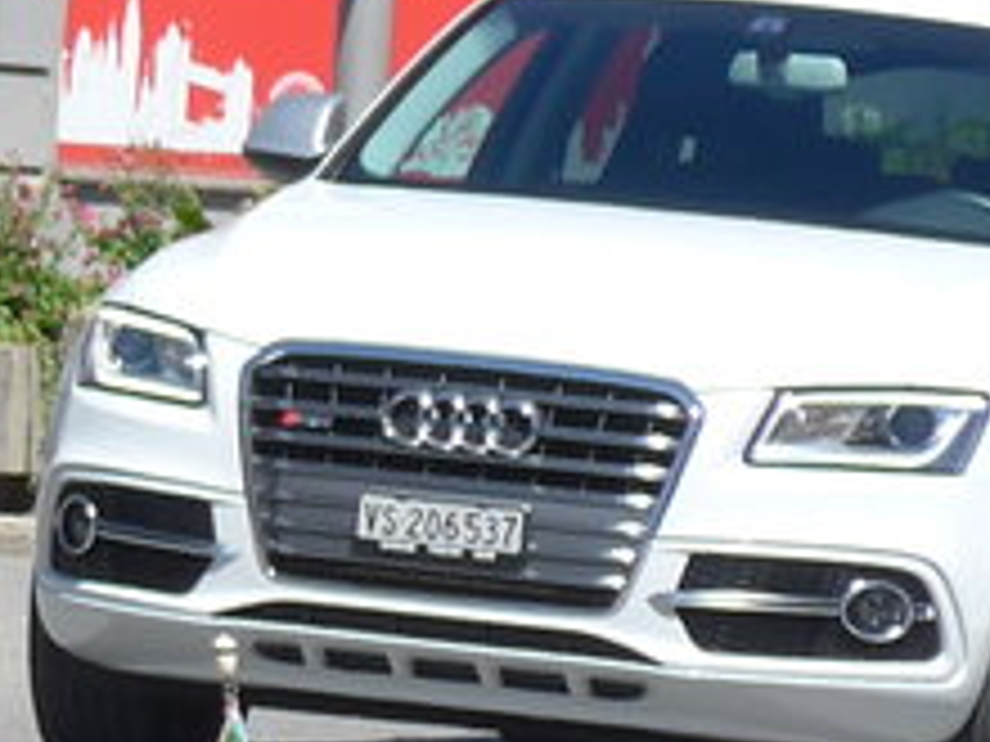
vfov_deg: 2.3
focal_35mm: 637
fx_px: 18218
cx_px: -1332
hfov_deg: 3.1
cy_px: 193
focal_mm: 22.9
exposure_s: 1/400
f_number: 5
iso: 80
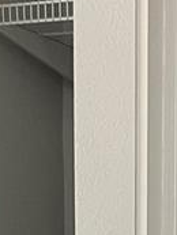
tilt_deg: -9.2
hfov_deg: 8.2
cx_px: 142
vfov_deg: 10.0
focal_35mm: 180
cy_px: 511
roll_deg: -0.2
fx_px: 1226
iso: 200
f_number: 1.6
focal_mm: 5.1
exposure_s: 1/60
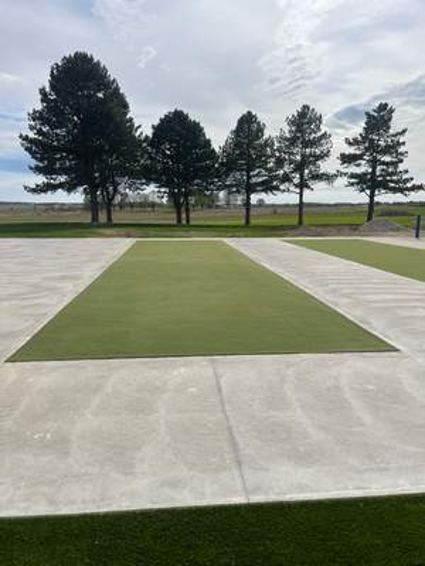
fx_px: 426
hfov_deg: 53.1
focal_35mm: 26
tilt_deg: -9.7
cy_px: 283
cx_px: 212
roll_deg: -0.4
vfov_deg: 67.3
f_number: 1.6
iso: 50
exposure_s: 1/6897
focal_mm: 5.1
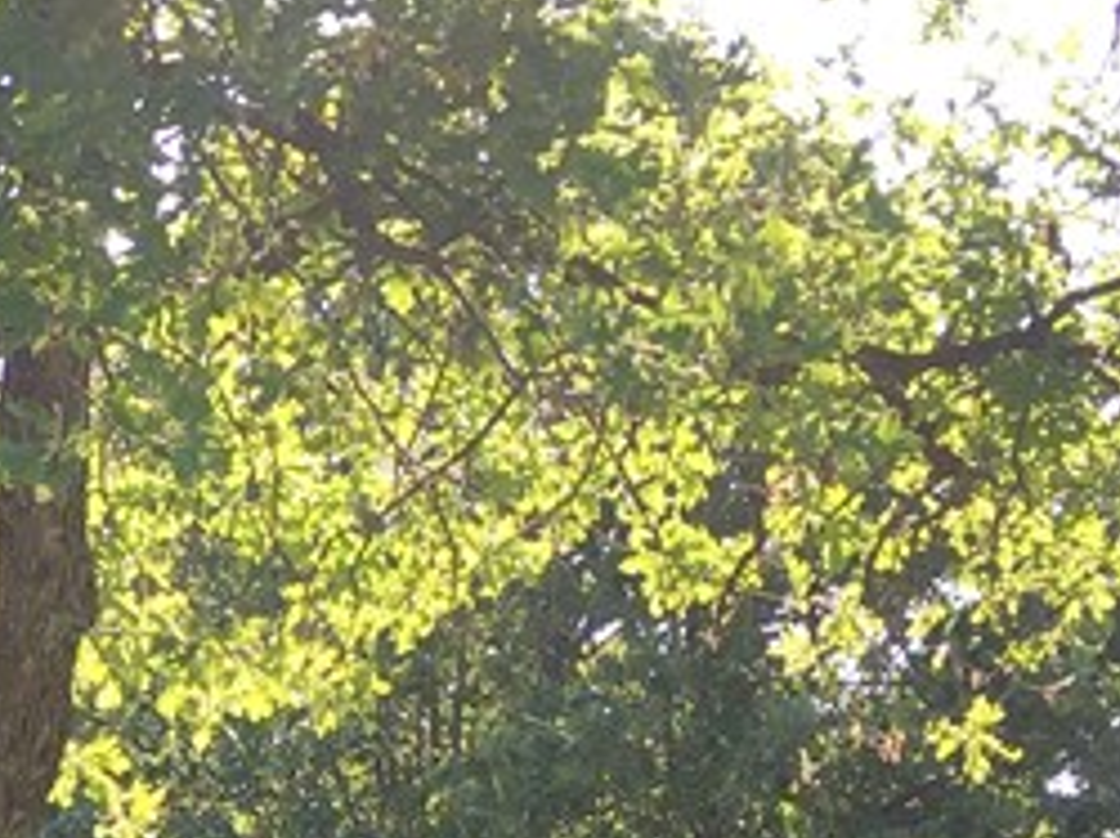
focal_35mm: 119
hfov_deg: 15.8
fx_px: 3847
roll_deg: +0.7
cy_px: 1273
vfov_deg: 11.9
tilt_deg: +0.5
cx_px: -309
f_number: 2.2
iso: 25
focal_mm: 4.15
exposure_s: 1/233
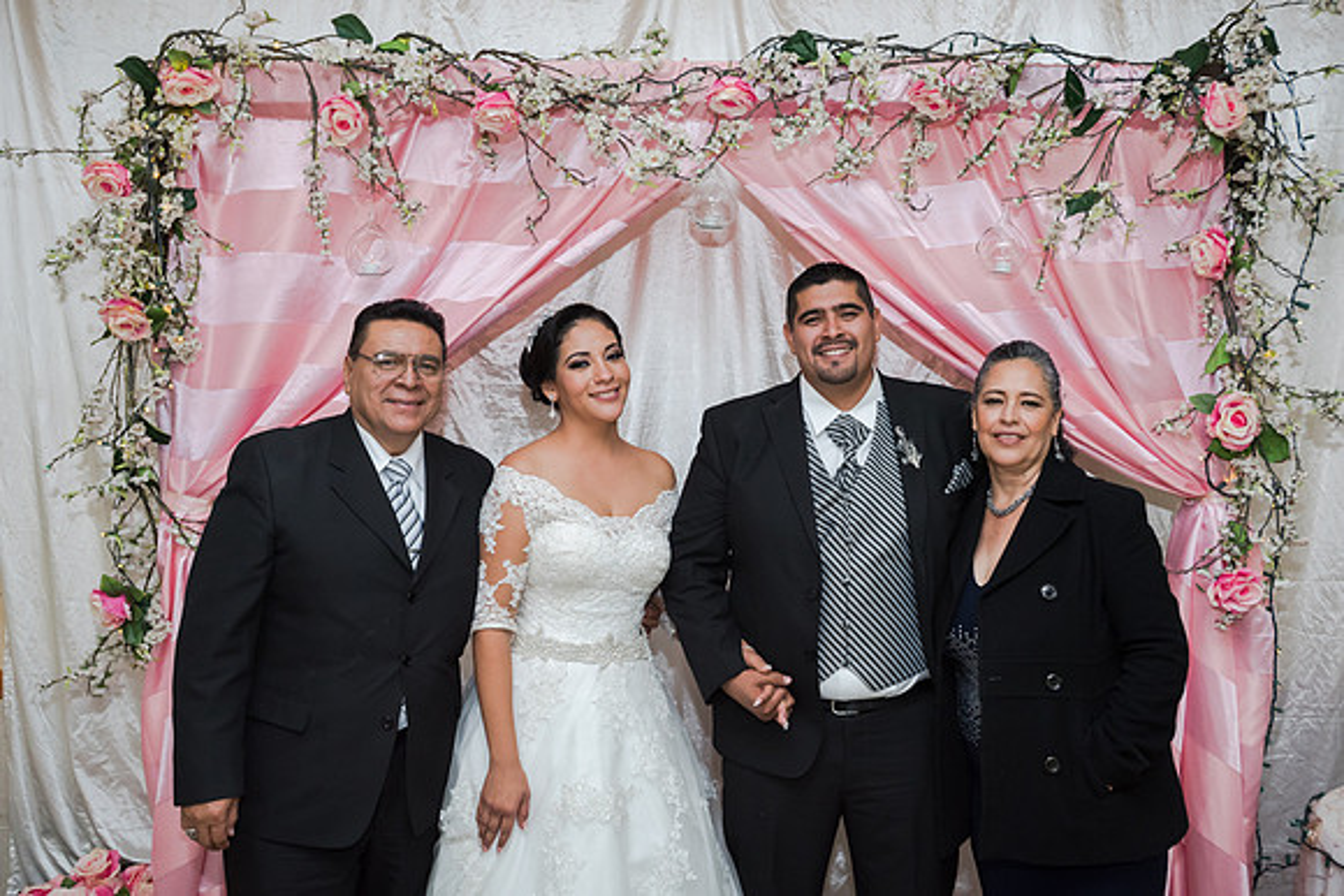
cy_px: 448
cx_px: 672
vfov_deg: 41.1
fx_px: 1195
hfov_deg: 58.7
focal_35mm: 32
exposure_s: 1/100
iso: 1600
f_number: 3.5
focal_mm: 32
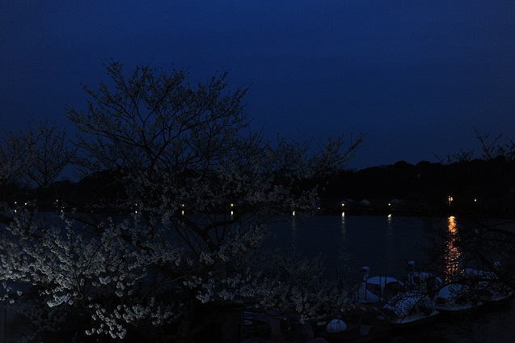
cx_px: 258
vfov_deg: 35.0
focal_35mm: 38
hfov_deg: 50.7
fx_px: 543
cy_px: 172
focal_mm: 38
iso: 3200
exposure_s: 1/40
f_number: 5.6
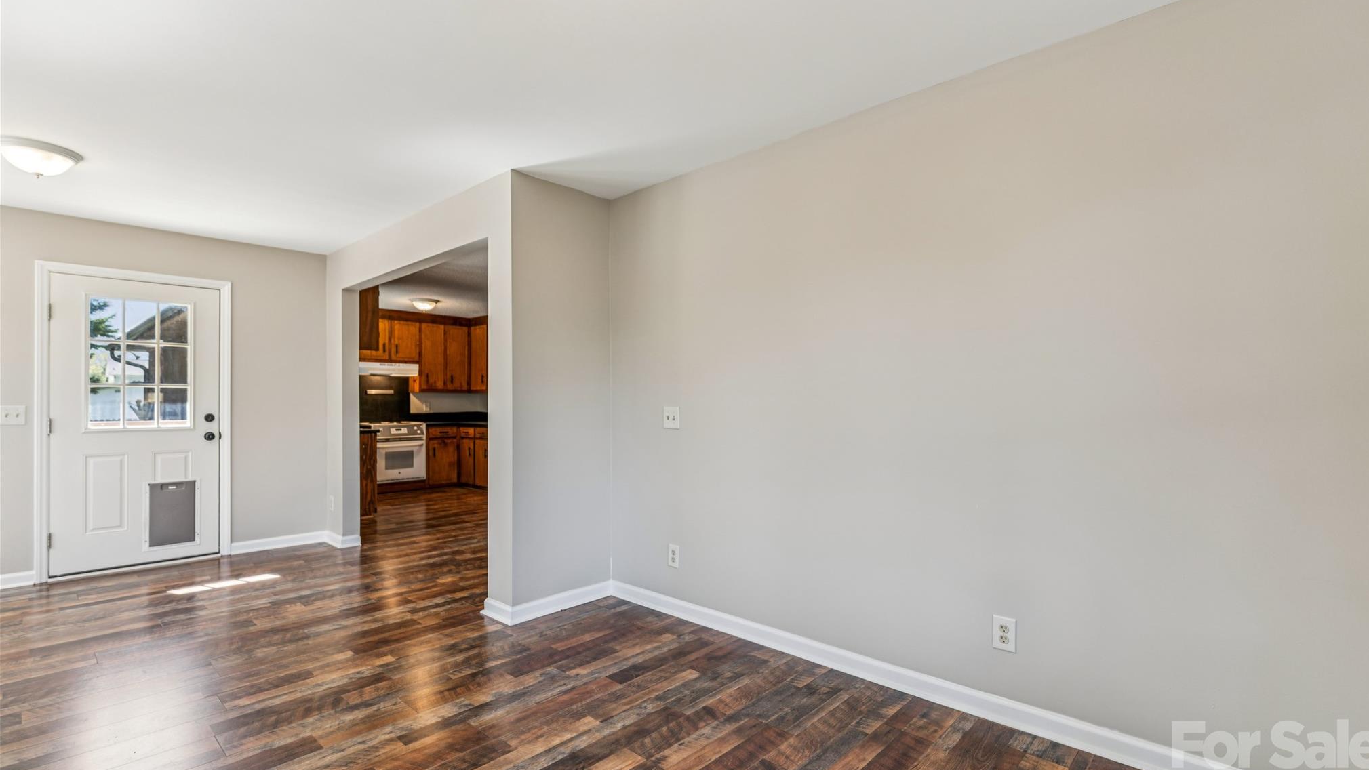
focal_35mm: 17
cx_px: 694
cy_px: 391
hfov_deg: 95.2
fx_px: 625
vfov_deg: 63.3
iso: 100
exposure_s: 1/30
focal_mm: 16.2
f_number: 2.8
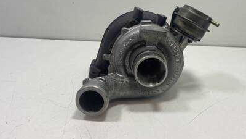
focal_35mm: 34
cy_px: 49
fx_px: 222
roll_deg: -4.2
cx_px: 144
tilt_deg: -19.9
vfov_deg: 34.4
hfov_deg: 57.7
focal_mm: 4.2
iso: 64
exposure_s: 1/100
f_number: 1.6
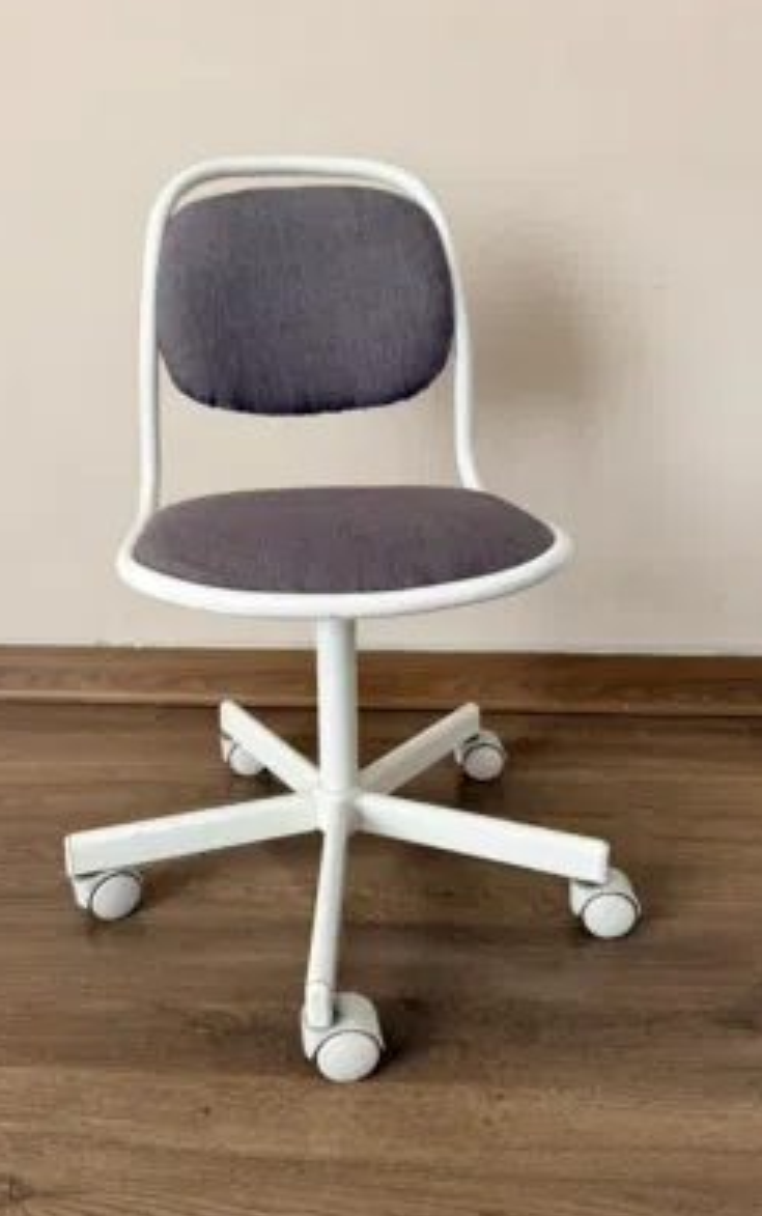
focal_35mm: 26
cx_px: 348
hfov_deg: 47.6
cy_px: 613
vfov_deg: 70.4
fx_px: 862
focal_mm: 6.76
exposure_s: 1/50
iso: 500
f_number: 1.78
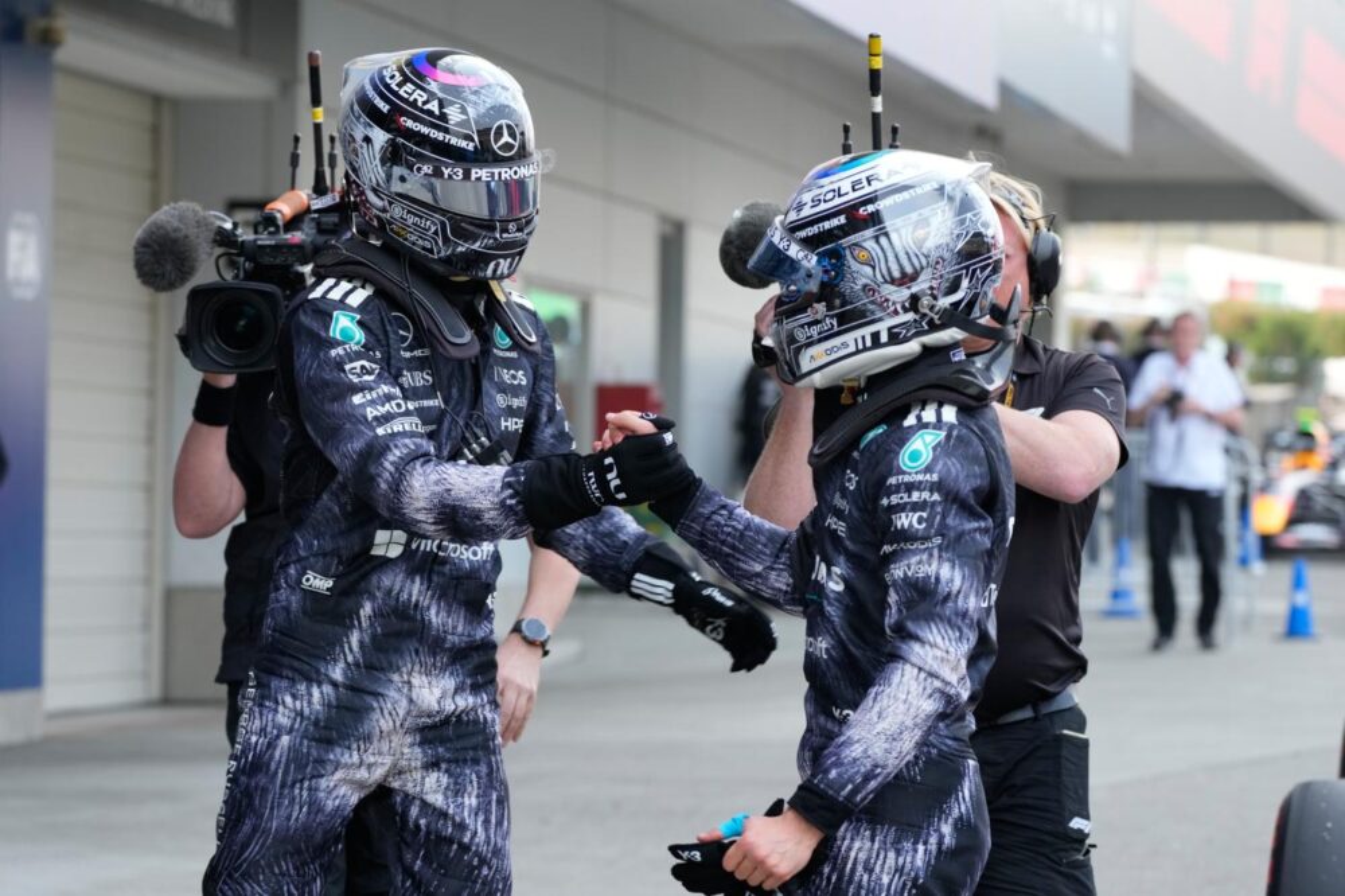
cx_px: 672
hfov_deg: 12.0
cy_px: 448
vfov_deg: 8.0
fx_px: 6386
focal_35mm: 171
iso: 1250
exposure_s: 1/500
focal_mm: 171
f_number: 6.3
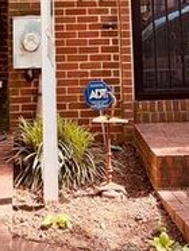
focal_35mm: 93
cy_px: -144
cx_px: 49
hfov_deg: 15.9
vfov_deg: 18.3
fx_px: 675
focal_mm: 5.96
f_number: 1.6
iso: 100
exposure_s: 1/216
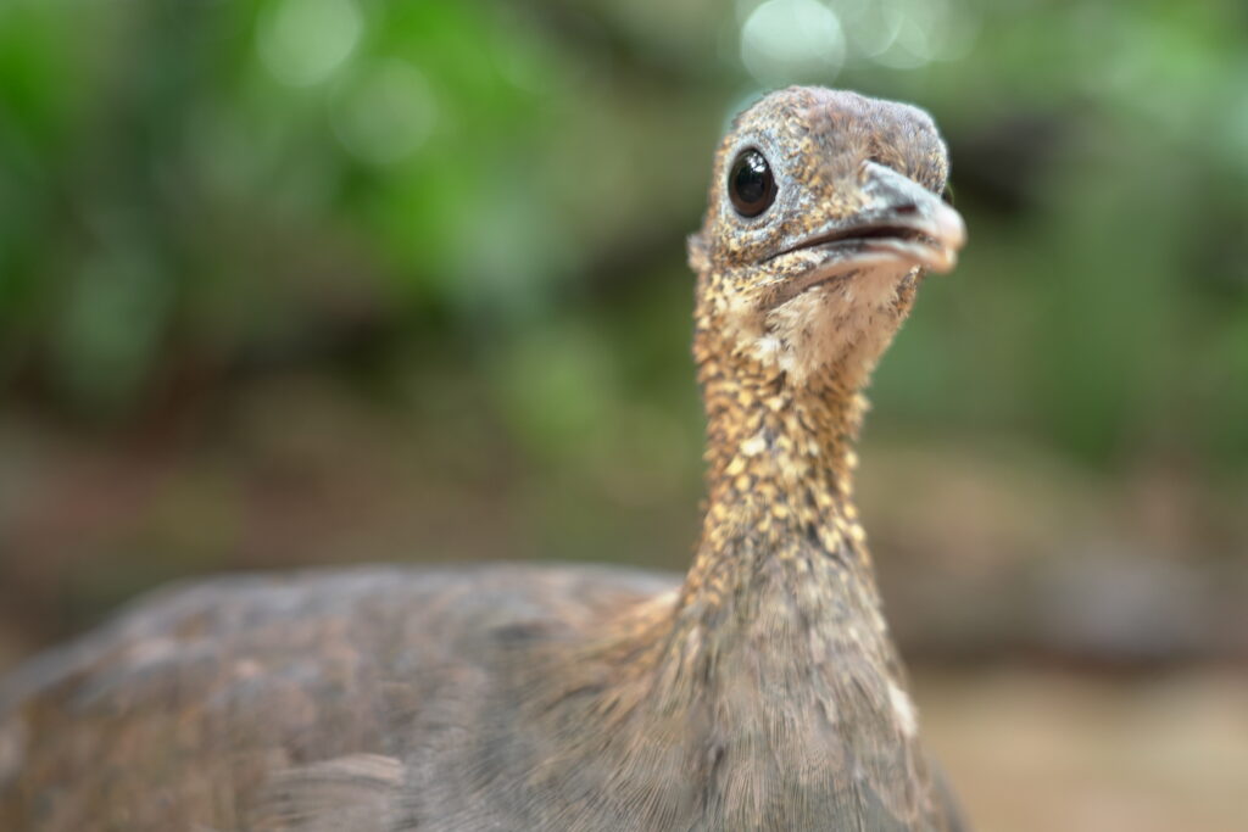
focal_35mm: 59
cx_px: 624
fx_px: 2045
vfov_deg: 23.0
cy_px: 416
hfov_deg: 33.9
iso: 800
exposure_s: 1/50
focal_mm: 59
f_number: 4
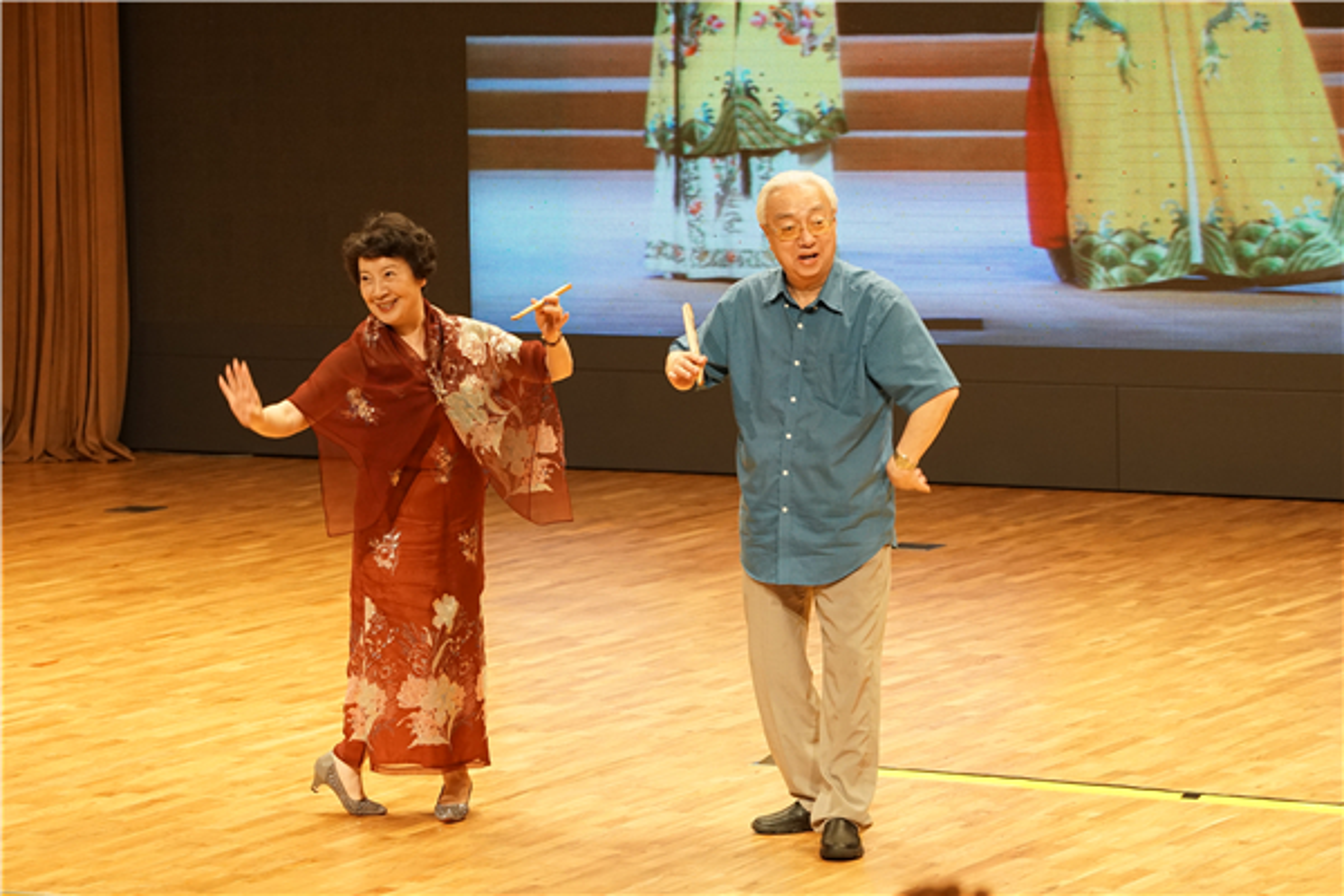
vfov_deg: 9.8
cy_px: 448
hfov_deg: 14.7
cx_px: 672
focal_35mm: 140
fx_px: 5226
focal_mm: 140
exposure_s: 1/50
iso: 2000
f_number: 8
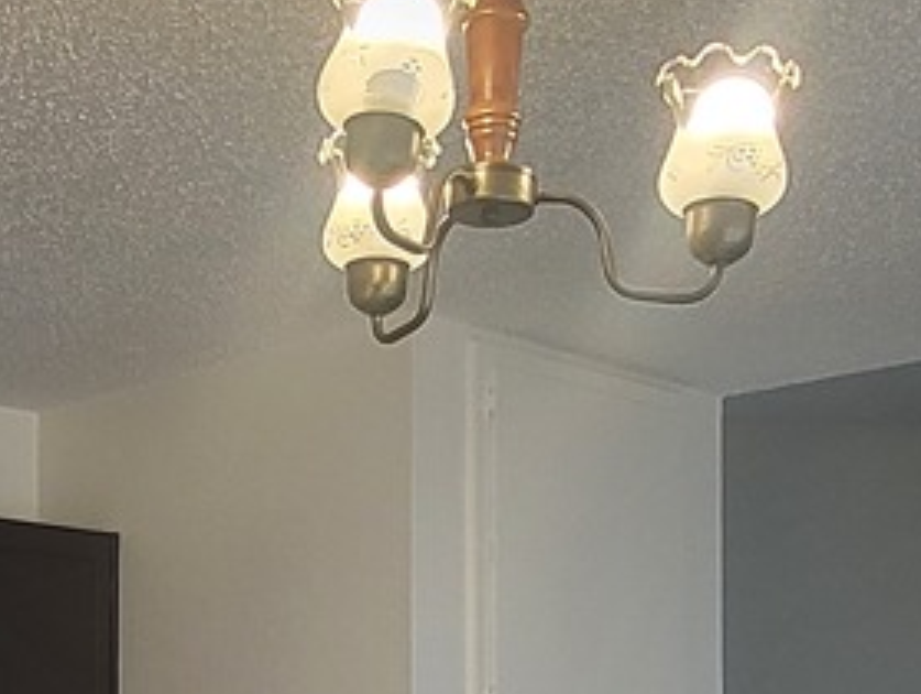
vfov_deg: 20.5
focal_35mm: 67
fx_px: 1785
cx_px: 254
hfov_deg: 28.6
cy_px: 839
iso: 125
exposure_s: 1/60
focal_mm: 1.74
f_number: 2.2
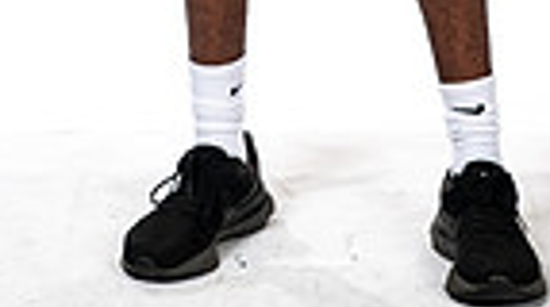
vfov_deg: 5.8
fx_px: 2884
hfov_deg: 10.9
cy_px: -503
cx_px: 281
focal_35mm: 198
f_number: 7.1
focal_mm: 60
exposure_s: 1/320
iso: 400
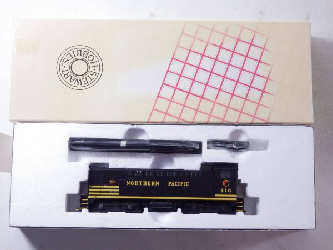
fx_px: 635
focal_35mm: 66
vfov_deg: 22.3
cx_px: 166
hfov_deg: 29.4
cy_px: 125
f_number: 4.4
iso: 640
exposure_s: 1/160
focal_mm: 11.9
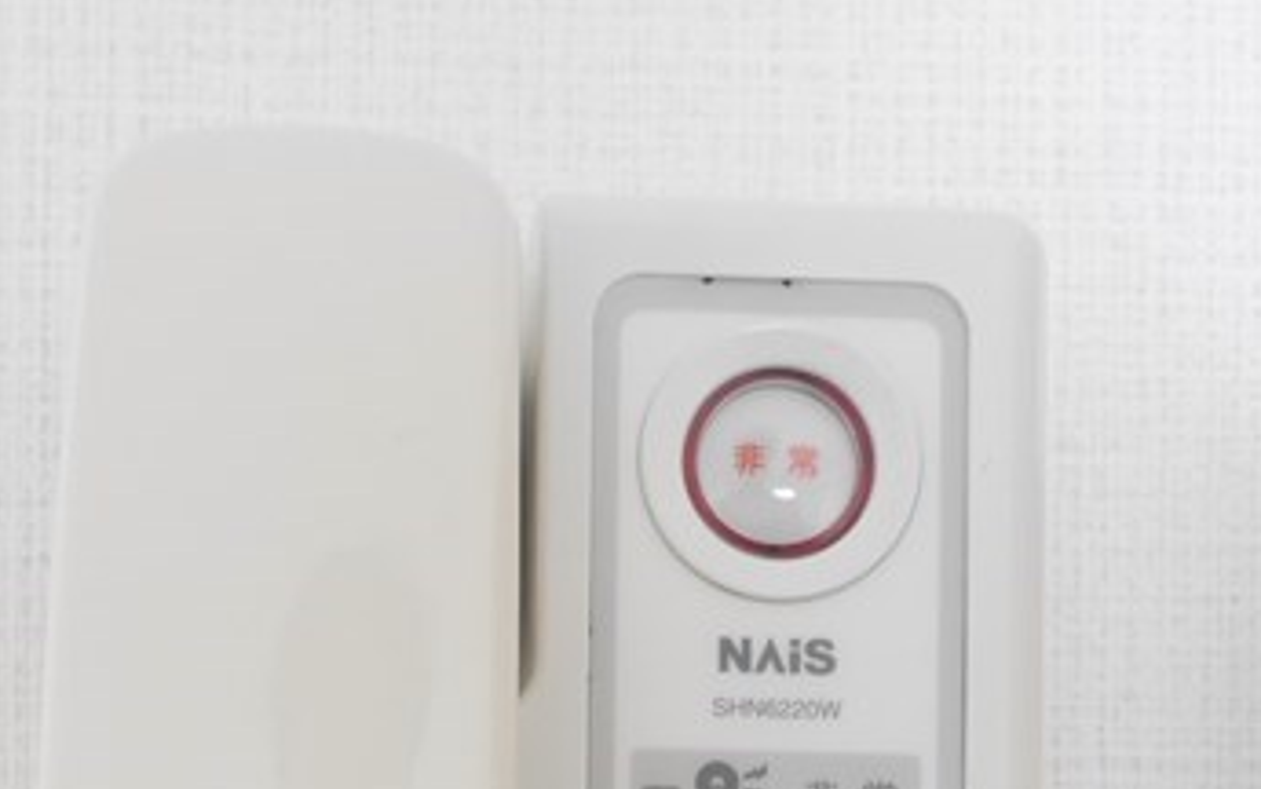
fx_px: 1513
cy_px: 1165
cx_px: 578
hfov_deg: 45.2
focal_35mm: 44
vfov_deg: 23.6
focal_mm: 7
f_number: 4
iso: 1250
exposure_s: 1/60
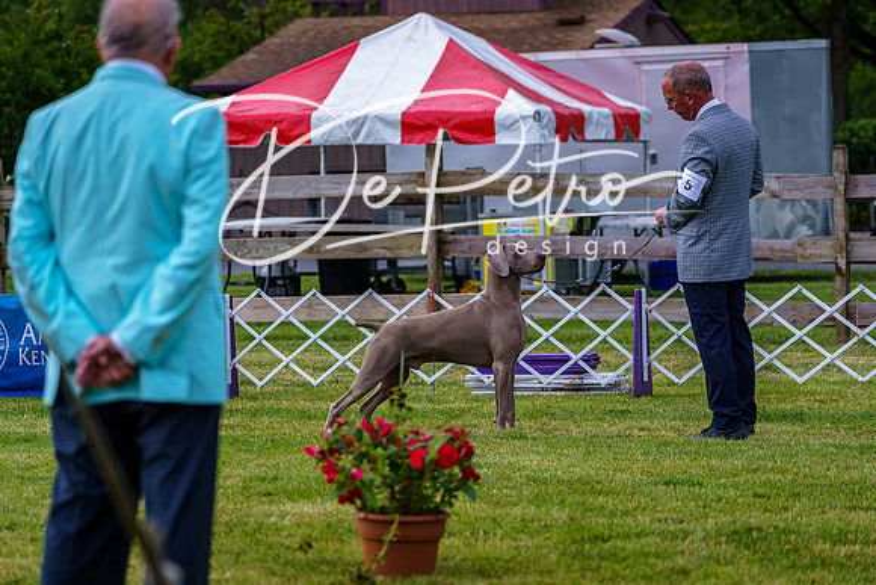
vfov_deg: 9.2
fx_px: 3651
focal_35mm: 150
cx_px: 438
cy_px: 292
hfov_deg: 13.7
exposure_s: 1/500
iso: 160
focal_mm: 150
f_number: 4
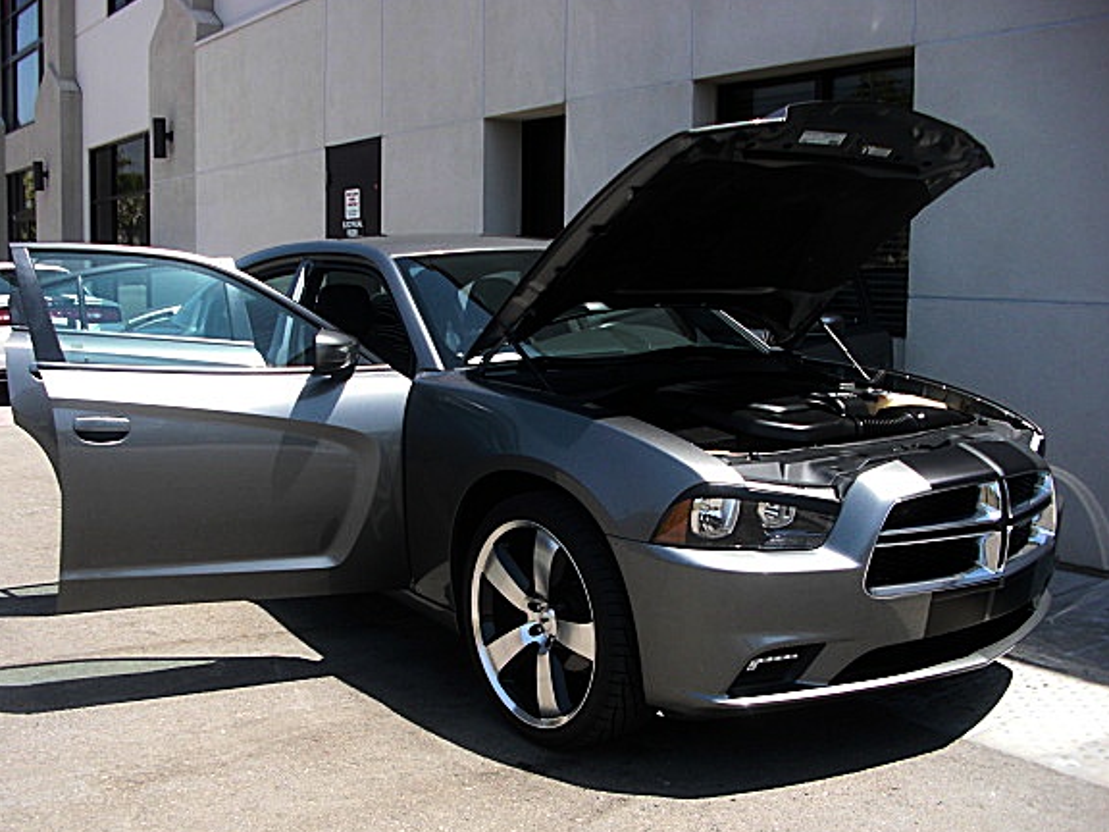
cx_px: 516
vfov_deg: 35.9
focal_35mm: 40
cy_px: 456
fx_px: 1281
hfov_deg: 46.8
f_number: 2.8
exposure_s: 1/500
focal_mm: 6.3
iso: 50
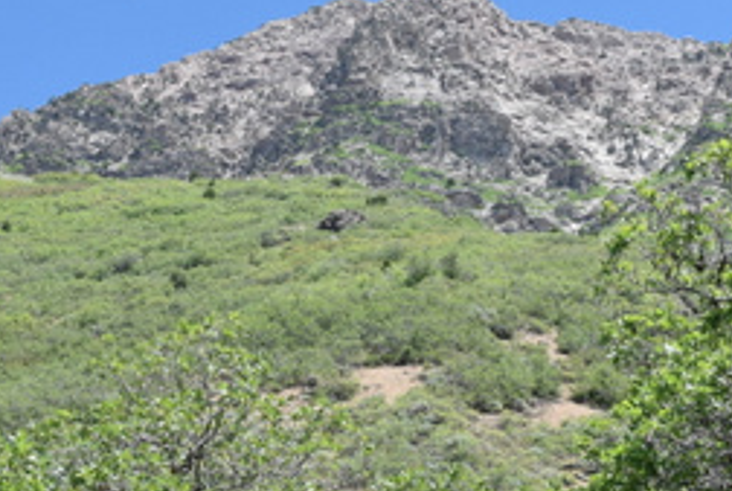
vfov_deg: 12.5
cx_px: 424
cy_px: 259
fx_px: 2246
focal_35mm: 110
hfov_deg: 18.5
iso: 200
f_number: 9
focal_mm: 29
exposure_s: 1/320
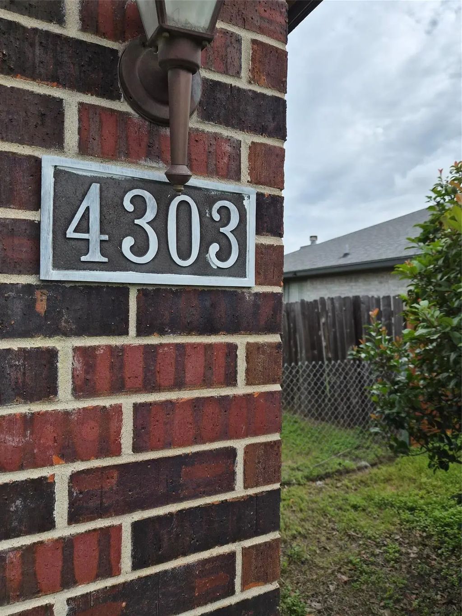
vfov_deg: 73.9
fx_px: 409
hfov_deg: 58.9
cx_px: 231
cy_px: 308
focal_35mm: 23
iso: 80
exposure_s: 1/6288
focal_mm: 5.4
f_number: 1.8
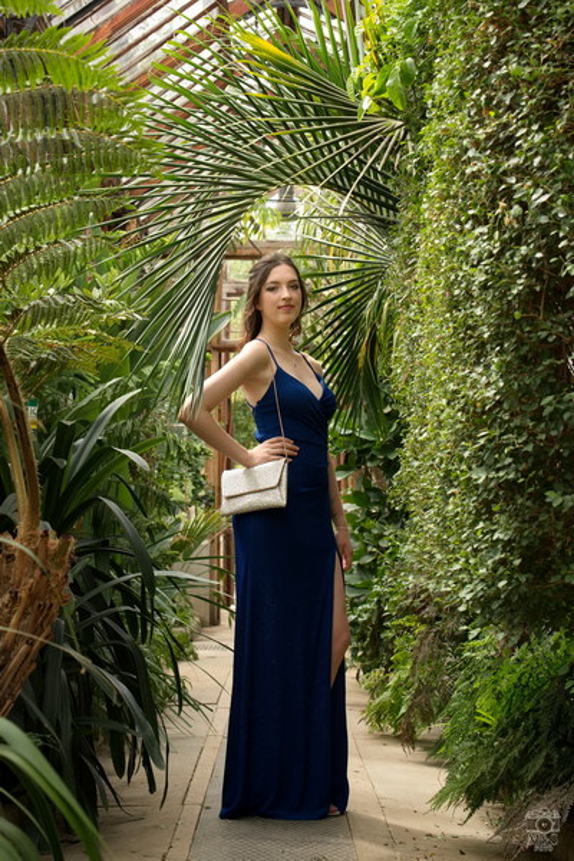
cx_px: 287
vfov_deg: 40.3
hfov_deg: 27.5
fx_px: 1172
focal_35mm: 49
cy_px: 430
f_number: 5
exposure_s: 1/80
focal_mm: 49
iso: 100
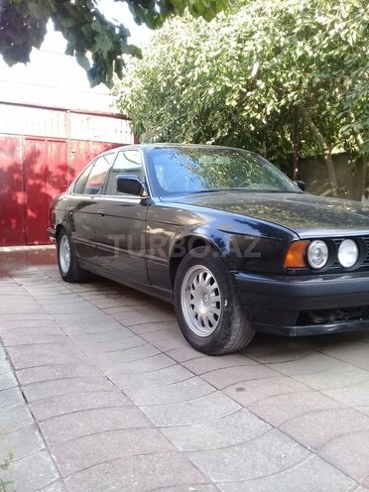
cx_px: 184
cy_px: 246
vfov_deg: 58.4
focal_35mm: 31
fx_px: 441
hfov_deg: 45.4
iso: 64
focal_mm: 3.3
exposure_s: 1/100
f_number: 2.2
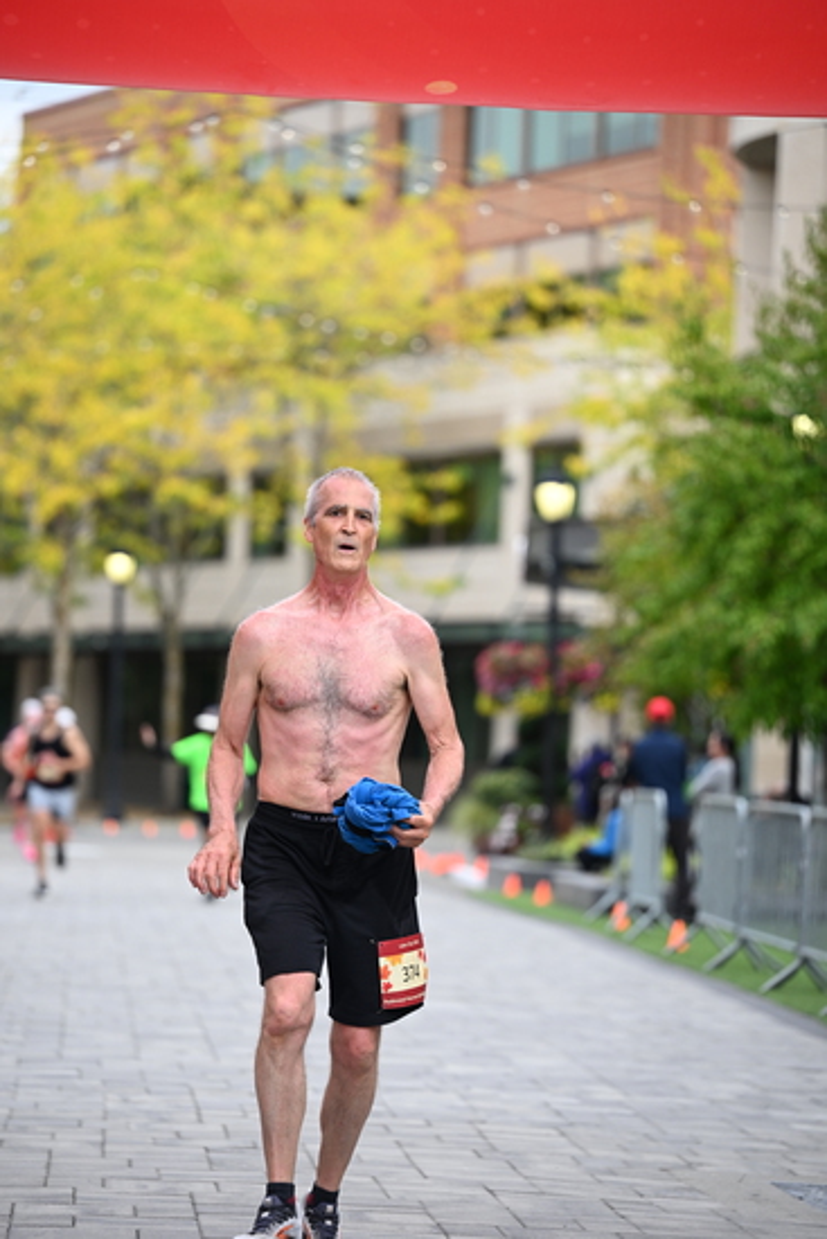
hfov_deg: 10.6
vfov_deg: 15.8
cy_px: 620
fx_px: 4476
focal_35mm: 130
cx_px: 414
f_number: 2.8
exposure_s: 1/2000
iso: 640
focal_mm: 130
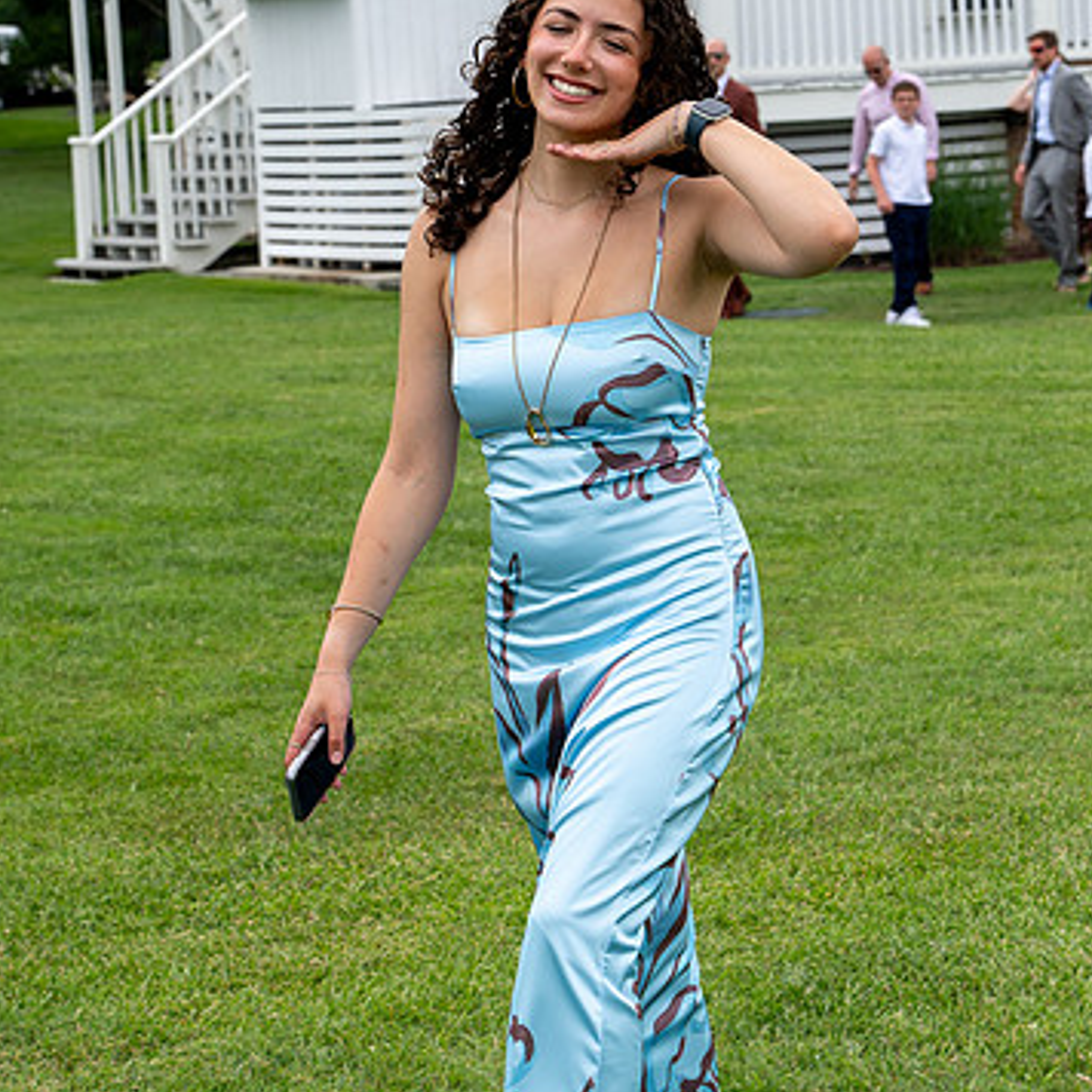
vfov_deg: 12.3
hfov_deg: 12.3
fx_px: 5068
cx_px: 770
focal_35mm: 142
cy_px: 311
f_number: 7.1
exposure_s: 1/250
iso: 90
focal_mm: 70
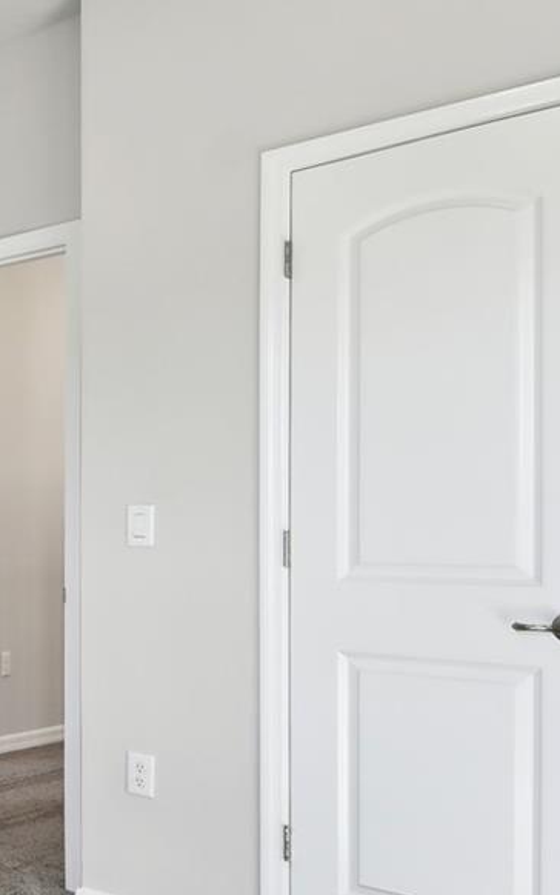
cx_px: -408
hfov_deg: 21.7
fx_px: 1025
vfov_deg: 47.0
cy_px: 512
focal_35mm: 42
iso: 100
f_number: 7.1
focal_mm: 10
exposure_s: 1/40
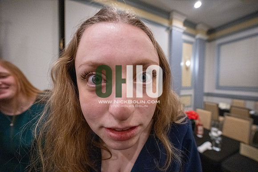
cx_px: 129
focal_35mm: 14
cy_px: 86
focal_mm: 14
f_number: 4
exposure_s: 1/200
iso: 20000
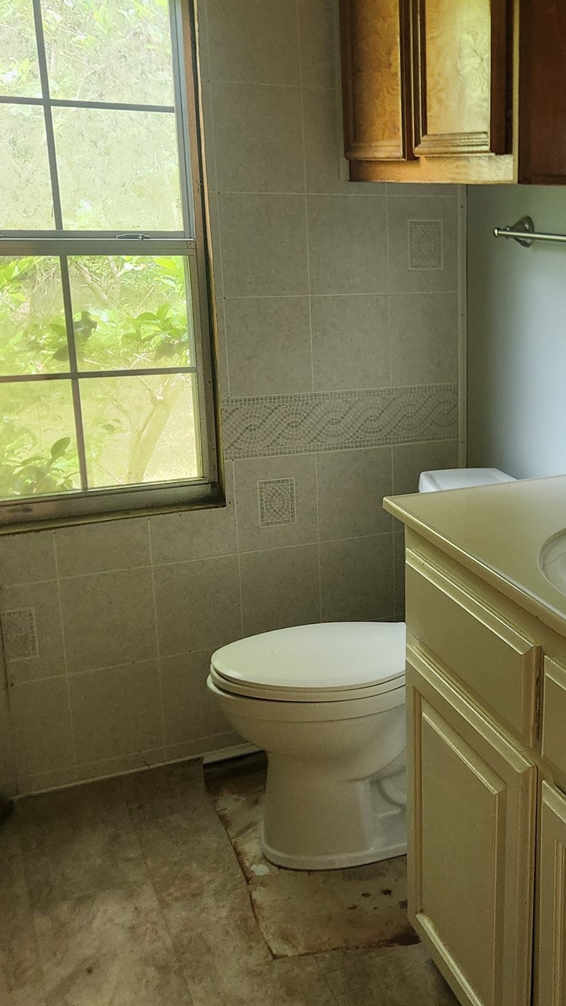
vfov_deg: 50.4
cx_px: 532
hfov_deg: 28.3
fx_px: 1067
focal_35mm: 40
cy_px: 461
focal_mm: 5.4
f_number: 1.8
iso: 400
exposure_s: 1/120
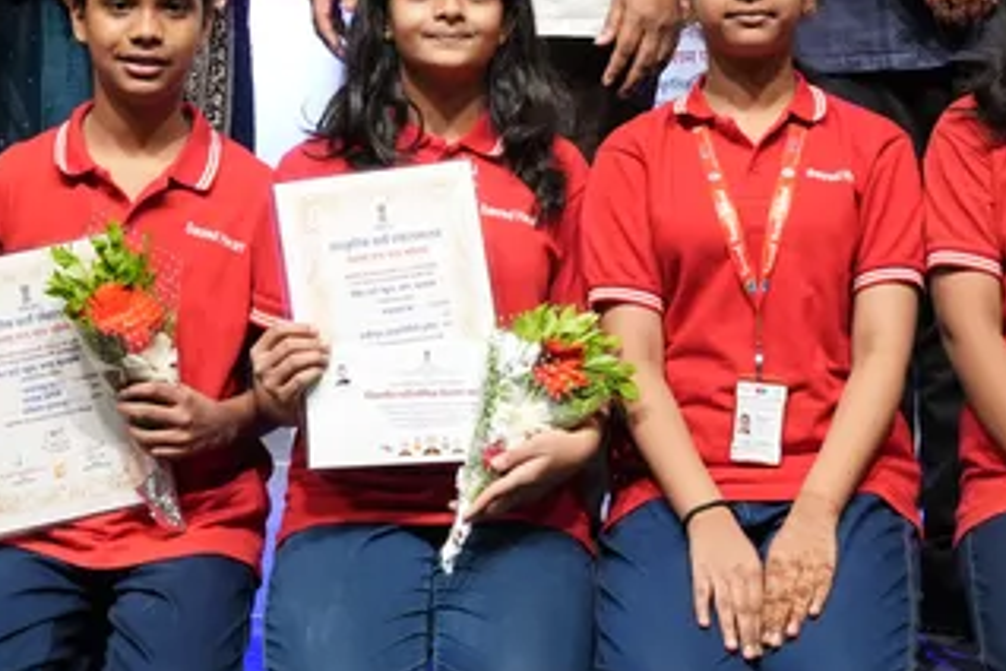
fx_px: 3301
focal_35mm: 118
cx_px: 446
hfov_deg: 17.3
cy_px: -95
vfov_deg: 11.4
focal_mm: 31.3
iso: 1250
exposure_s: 1/200
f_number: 5
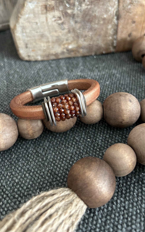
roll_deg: +2.6
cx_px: 67
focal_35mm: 33
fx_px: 209
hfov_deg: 38.3
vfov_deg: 57.9
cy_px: 98
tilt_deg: -43.6
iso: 250
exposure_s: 1/60
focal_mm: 5.7
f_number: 1.5
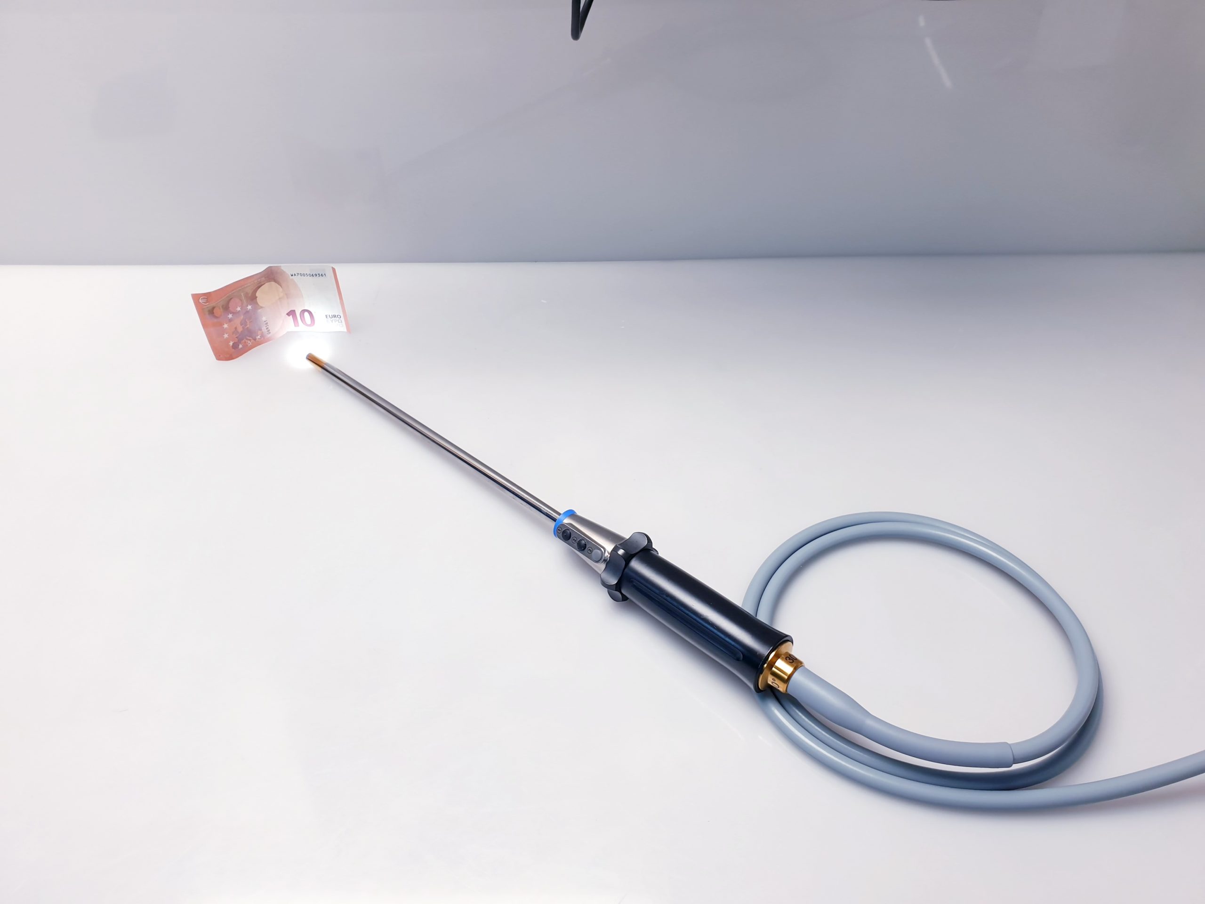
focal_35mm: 26
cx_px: 602
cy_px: 452
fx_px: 905
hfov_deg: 67.3
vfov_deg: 53.1
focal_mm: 4.3
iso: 80
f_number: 2.4
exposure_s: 1/100
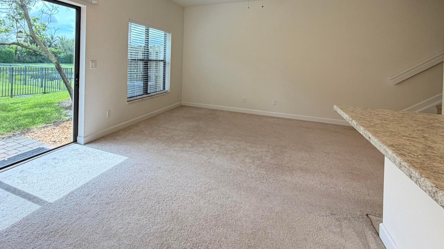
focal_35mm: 20
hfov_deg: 84.3
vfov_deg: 53.5
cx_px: 156
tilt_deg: -0.7
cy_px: 64
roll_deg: -0.8
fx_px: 235
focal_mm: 2.22
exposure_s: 1/121
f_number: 2.2
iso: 160
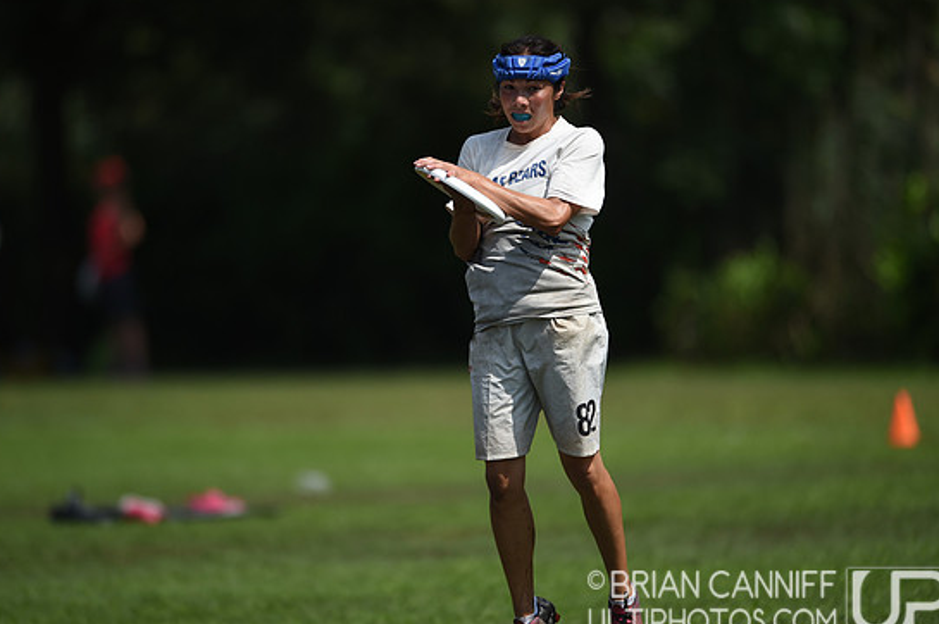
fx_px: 11098
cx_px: 474
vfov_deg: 3.2
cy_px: 322
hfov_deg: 4.8
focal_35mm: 426
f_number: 2.8
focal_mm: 400
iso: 200
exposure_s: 1/6400
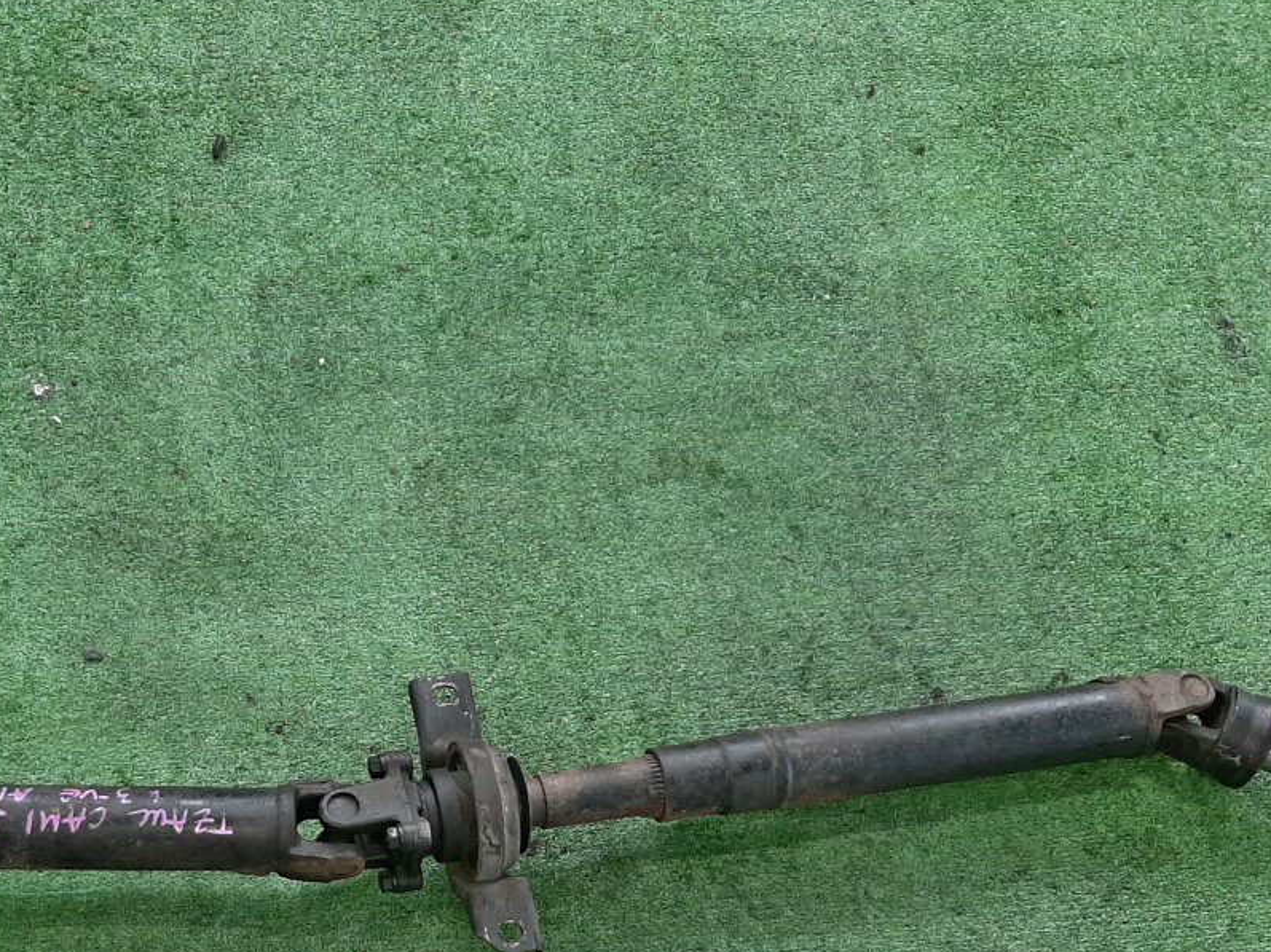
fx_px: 1725
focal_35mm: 47
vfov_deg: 29.7
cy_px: 840
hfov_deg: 39.8
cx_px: 392
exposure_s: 1/50
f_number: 1.7
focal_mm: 3.93
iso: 156
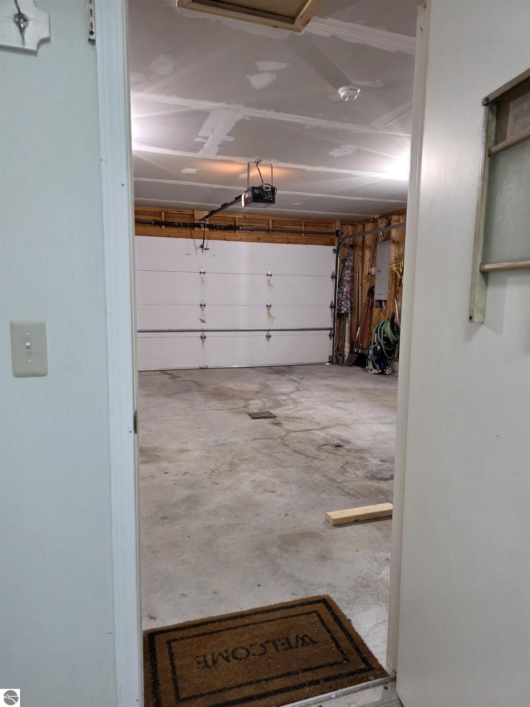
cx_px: 265
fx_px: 470
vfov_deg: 73.9
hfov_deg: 58.9
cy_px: 354
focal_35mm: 23
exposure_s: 1/120
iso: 500
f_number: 1.7
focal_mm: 6.3
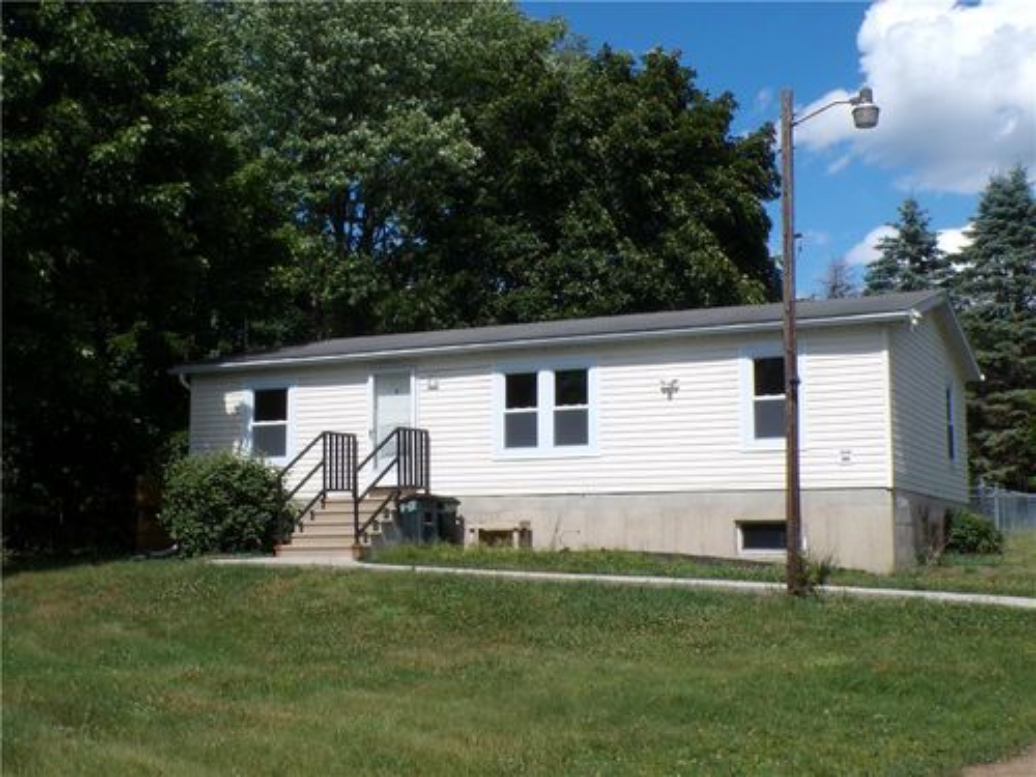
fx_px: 1257
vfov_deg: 34.3
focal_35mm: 42
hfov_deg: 44.8
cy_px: 388
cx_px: 518
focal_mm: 7.6
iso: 100
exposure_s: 1/200
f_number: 8.9
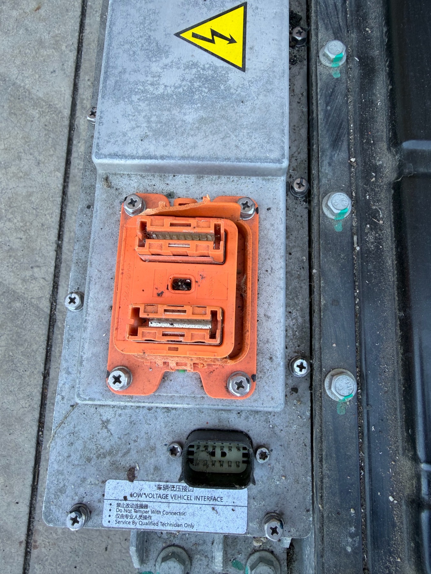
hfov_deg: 56.8
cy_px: 287
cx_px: 216
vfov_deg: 71.6
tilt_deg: -79.3
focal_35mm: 24
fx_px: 398
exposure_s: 1/121
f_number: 2.2
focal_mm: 2.22
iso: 64
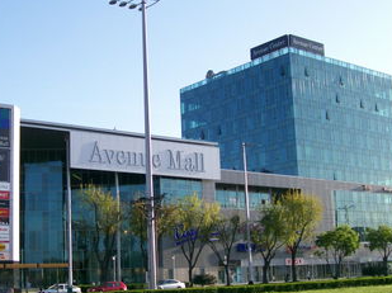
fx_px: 633
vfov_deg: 26.0
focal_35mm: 56
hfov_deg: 34.2
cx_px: 143
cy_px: 175
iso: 80
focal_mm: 6
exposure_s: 1/737
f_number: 2.7
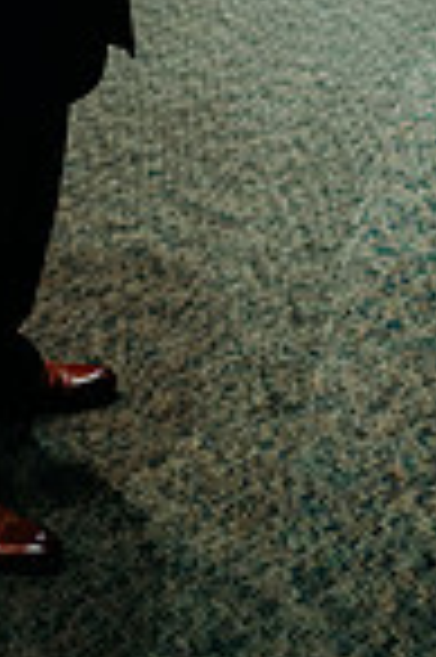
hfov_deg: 18.3
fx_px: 1347
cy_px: -184
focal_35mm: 74
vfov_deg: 24.2
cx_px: 139
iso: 2500
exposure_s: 1/200
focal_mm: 24
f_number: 1.8
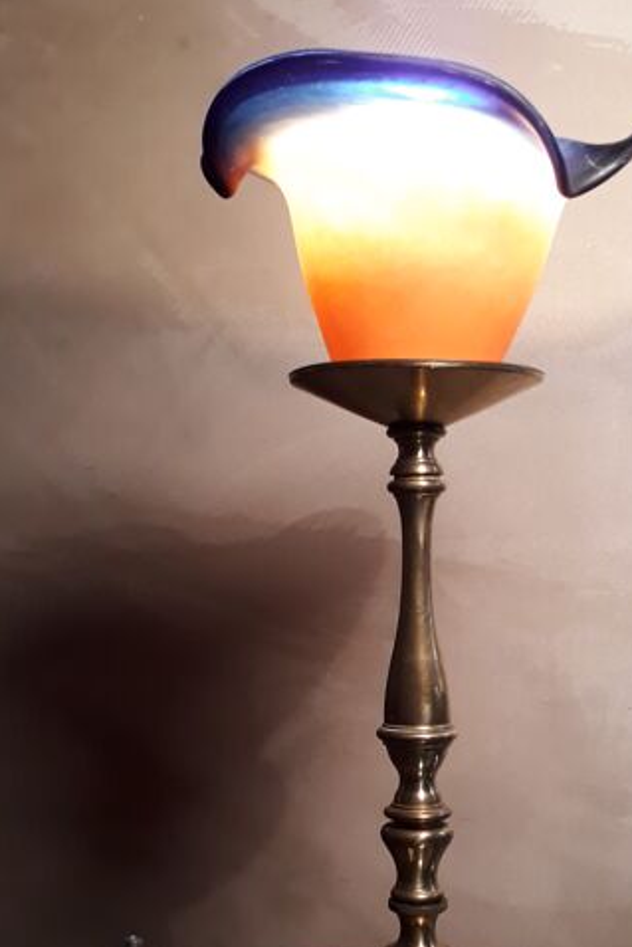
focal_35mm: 47
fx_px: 1237
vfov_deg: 40.7
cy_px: 707
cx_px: 398
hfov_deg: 28.6
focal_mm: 3.6
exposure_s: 1/33
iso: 200
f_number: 1.9
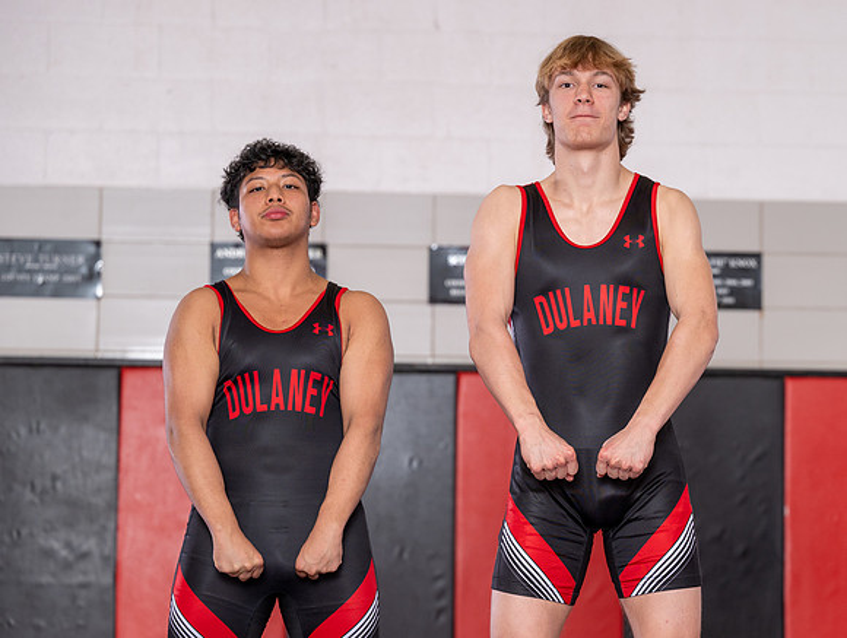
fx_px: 2919
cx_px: 548
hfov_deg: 16.5
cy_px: 339
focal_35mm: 119
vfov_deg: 12.5
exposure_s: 1/160
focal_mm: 92
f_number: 3.2
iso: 125
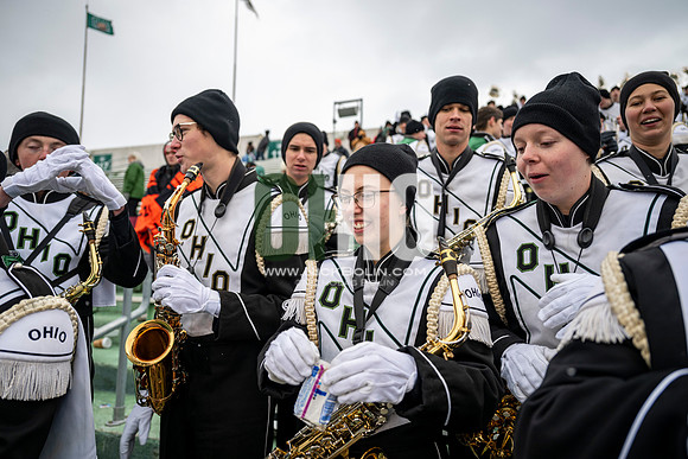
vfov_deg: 53.2
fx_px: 459
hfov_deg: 73.7
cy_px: 230
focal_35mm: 24
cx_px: 344
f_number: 2.8
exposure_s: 1/500
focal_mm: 24
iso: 160
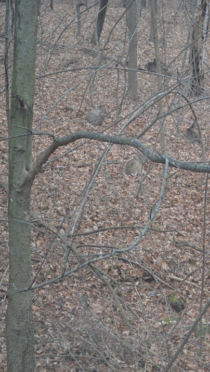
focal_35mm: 95
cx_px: 193
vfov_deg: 22.5
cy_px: 186
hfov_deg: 12.6
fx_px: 940
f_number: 5.3
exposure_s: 1/50
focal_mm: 40
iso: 400
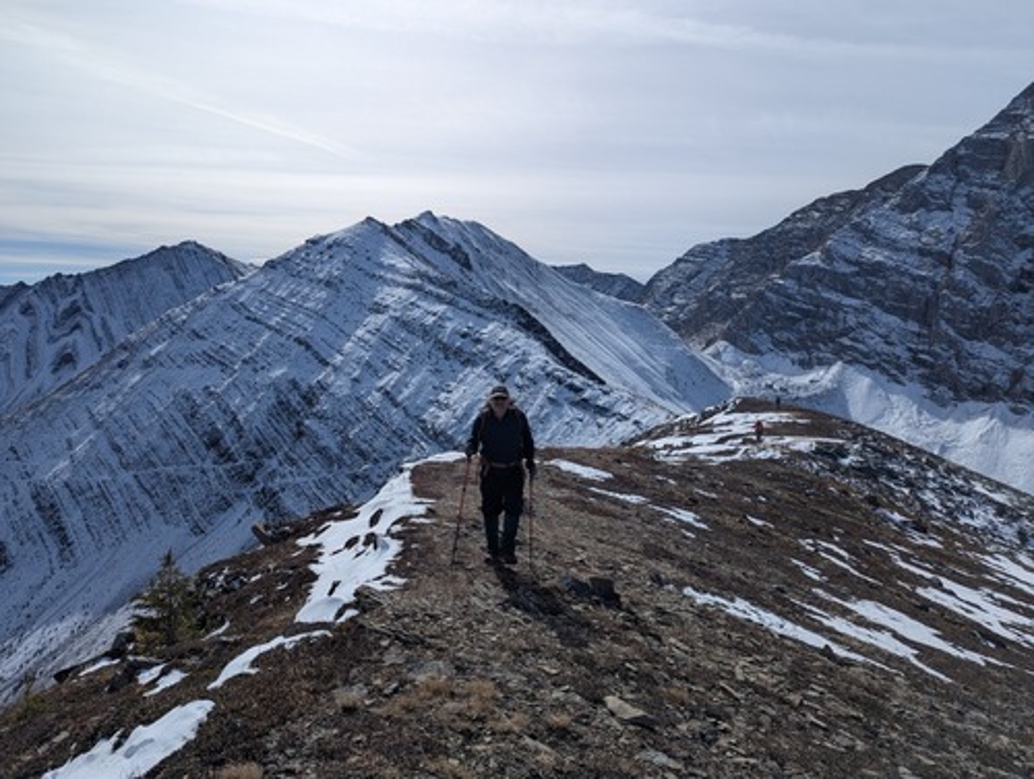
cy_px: 390
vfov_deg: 57.0
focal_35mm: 24
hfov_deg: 71.5
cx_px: 517
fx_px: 718
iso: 46
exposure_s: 1/4926
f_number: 1.85
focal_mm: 6.81
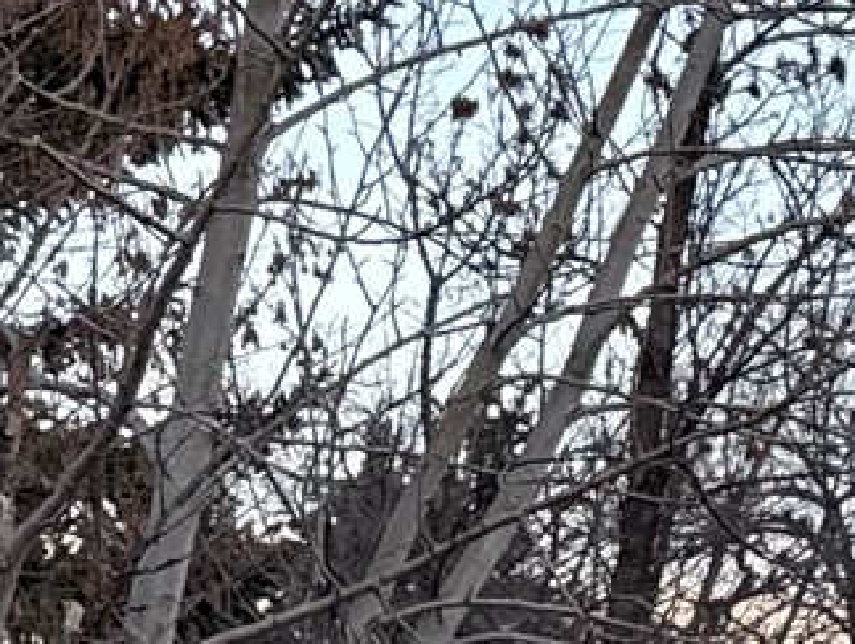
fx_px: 3759
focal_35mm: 152
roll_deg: -0.3
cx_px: 2221
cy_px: 432
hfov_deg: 10.6
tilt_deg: +9.1
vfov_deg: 9.8
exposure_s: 1/654
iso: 80
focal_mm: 6.76
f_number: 1.78
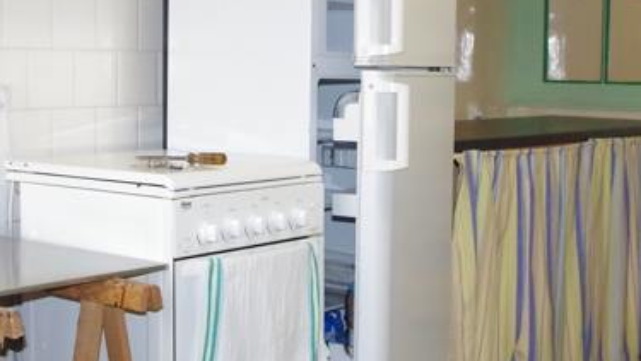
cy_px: 138
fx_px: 1139
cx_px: 298
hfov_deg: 31.4
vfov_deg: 18.0
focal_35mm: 67
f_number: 5.6
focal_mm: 20
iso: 3200
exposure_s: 1/180
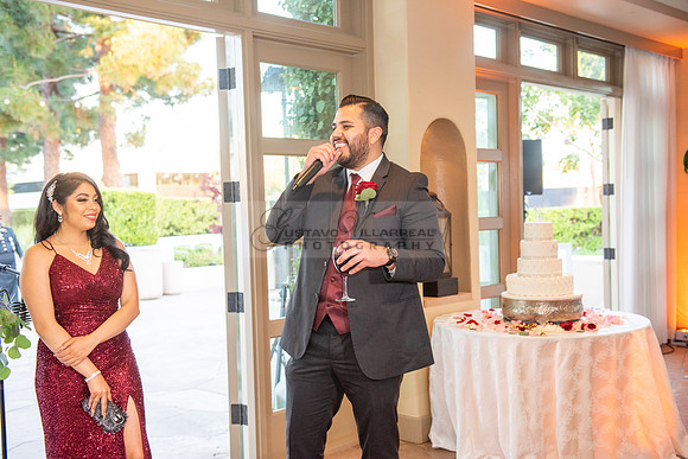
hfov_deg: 46.4
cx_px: 344
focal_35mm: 42
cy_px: 230
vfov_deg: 31.9
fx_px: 803
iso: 1250
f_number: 3.5
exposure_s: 1/125
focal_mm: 42
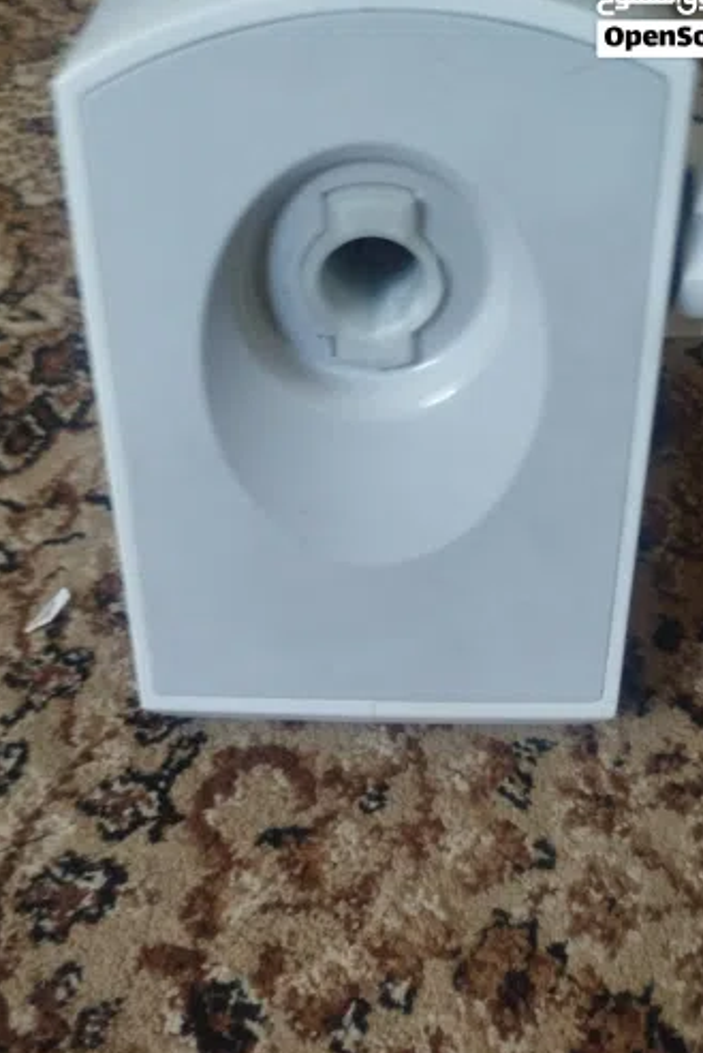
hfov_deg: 47.9
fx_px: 790
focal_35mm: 27
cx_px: 333
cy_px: 541
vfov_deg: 67.4
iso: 640
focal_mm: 5.31
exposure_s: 1/20
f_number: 1.7
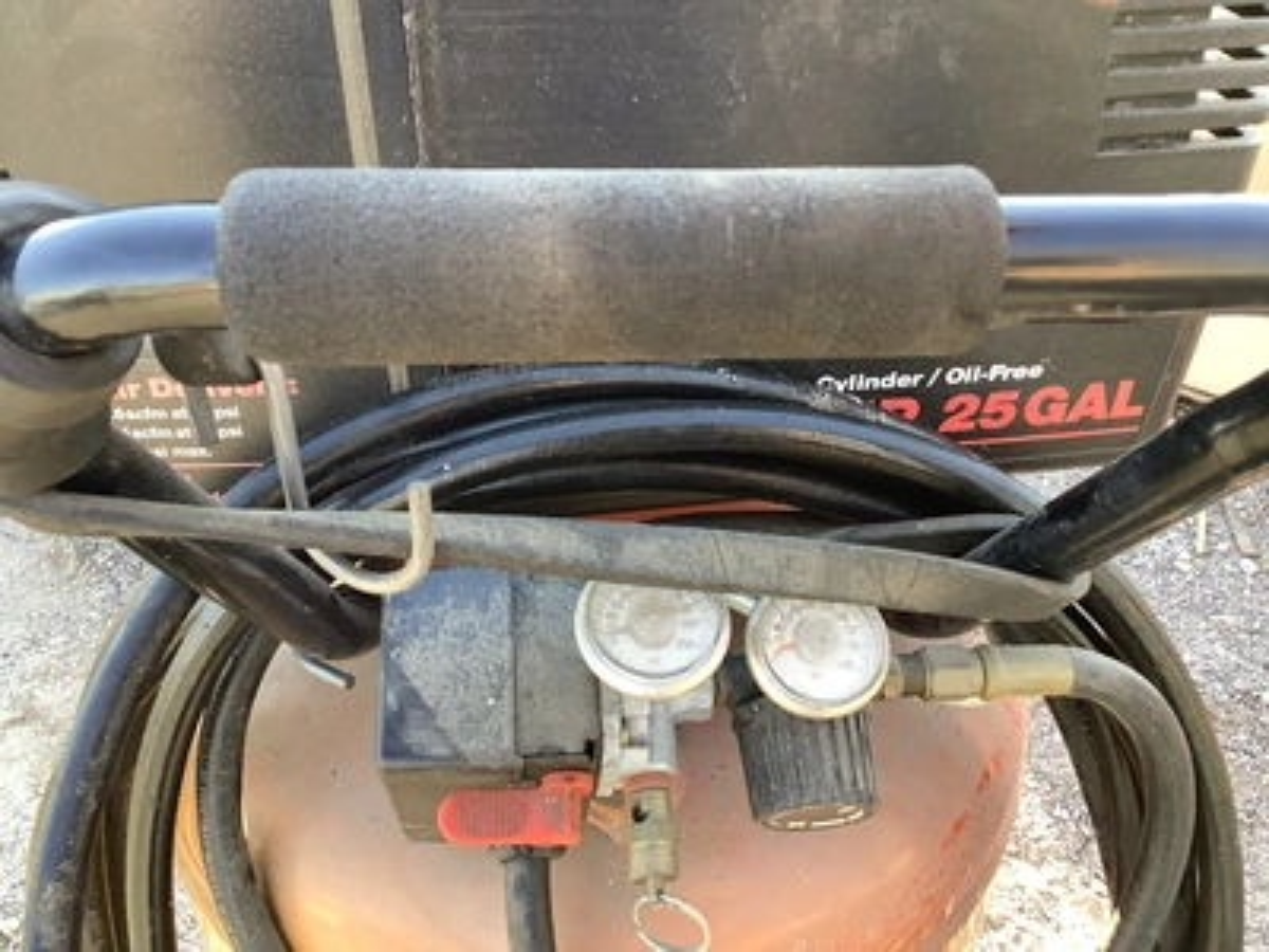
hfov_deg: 58.4
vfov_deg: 45.4
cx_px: 634
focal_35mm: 31
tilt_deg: -35.9
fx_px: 1136
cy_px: 476
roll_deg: -0.5
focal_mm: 3.3
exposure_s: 1/120
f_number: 2.4
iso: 80
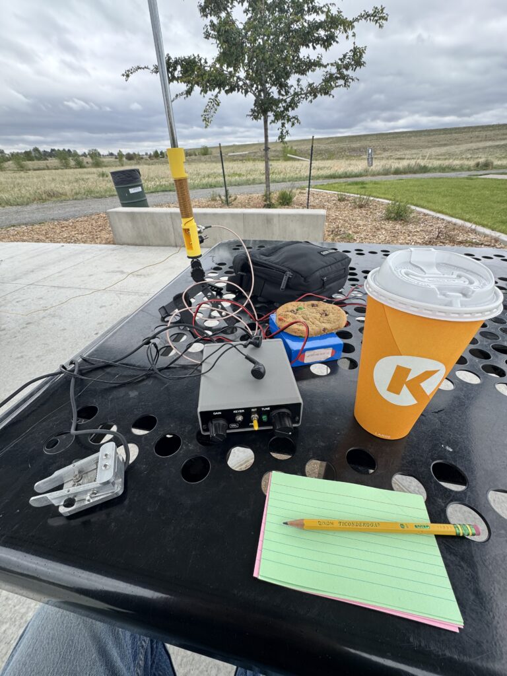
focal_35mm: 14
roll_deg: +0.7
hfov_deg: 85.7
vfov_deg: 102.1
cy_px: 338
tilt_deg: -32.3
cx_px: 254
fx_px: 273
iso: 40
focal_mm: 2.22
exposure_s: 1/443
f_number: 2.2
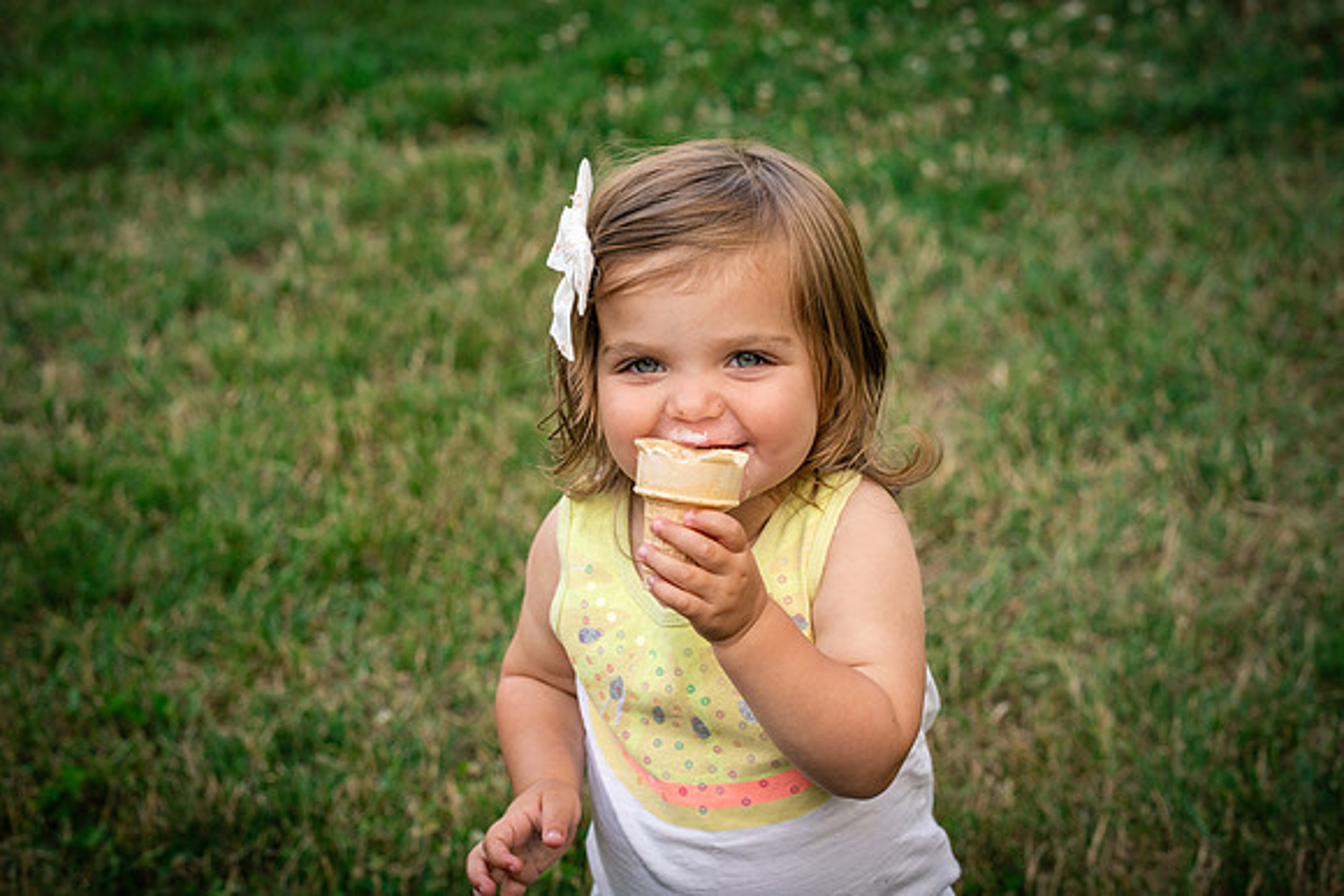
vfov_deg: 16.1
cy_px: 448
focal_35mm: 85
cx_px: 672
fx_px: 3174
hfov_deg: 23.9
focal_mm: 85
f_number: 6.3
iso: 640
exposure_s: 1/400
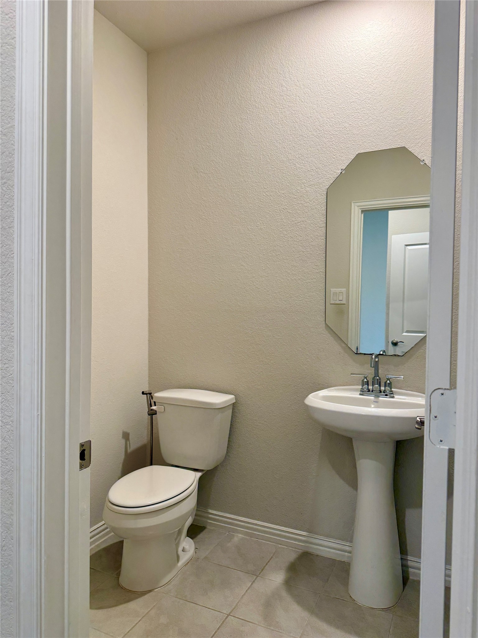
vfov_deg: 71.6
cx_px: 239
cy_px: 319
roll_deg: -0.3
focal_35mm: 24
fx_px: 442
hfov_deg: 56.8
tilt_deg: -1.4
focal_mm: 6.76
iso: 200
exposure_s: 1/120
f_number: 1.78
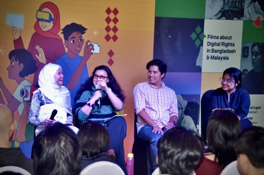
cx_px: 132
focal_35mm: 90
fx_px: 659
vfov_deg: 15.1
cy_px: 88
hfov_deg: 22.7
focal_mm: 60
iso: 360
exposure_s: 1/125
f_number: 4.8
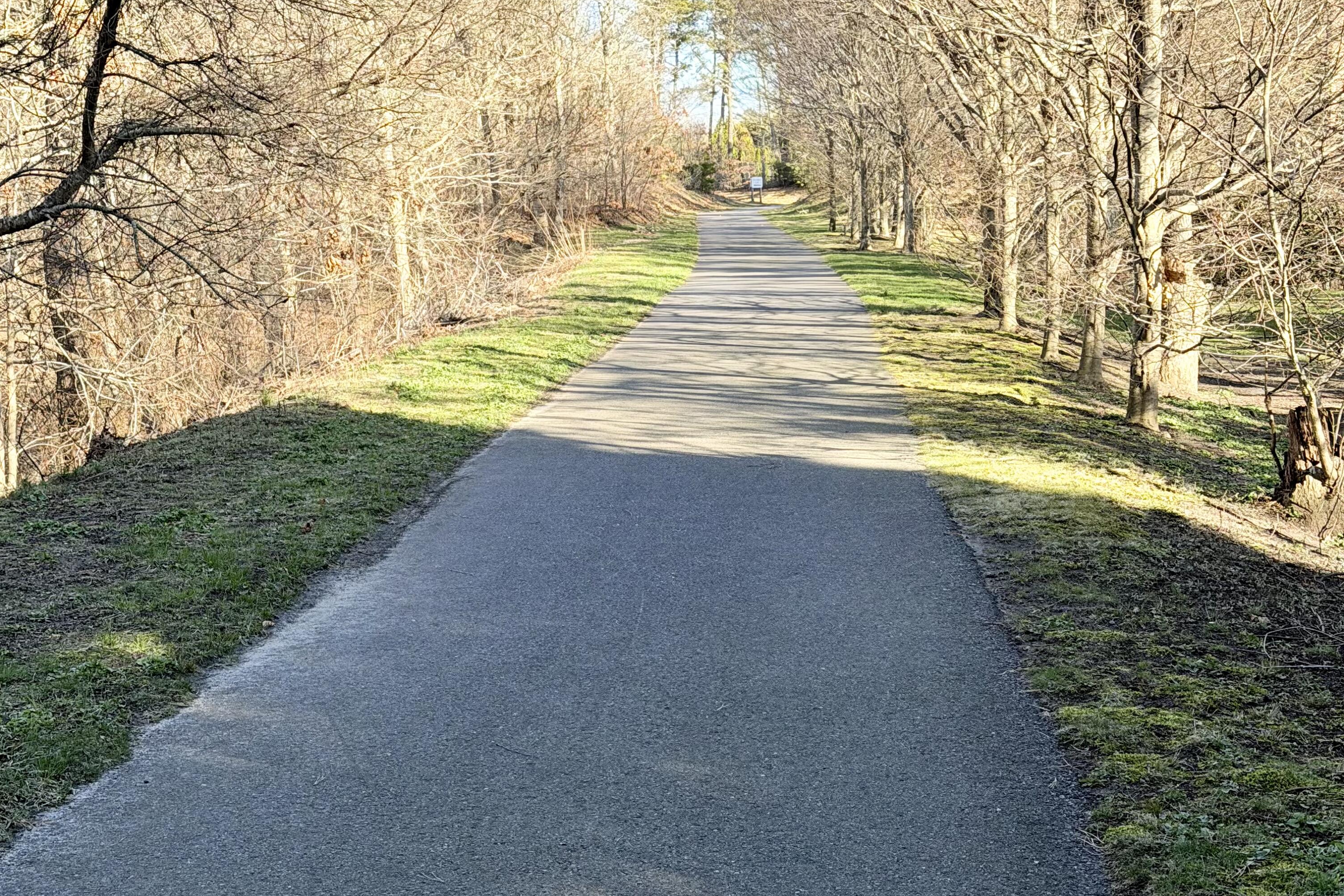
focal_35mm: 50
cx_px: 672
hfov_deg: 39.6
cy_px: 402
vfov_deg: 27.0
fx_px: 1867
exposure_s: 1/1484
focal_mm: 6.76
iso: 80
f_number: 1.78
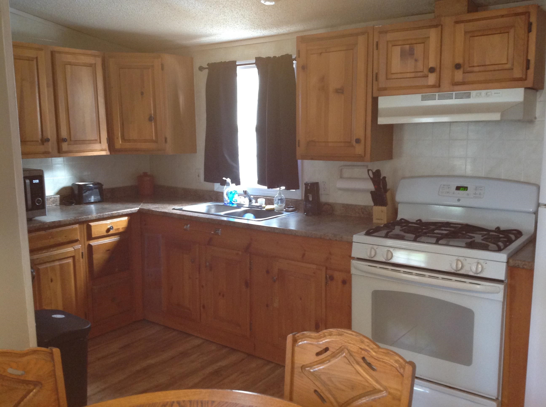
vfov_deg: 40.6
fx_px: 551
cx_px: 273
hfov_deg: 52.7
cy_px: 204
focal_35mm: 35
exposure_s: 1/15
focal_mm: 4.28
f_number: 2.4
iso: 200
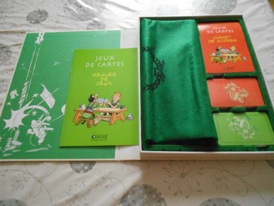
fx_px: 206
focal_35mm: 26
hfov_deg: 67.3
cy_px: 103
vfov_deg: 53.1
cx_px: 137
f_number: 3.2
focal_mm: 4.6
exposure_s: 1/13
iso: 800
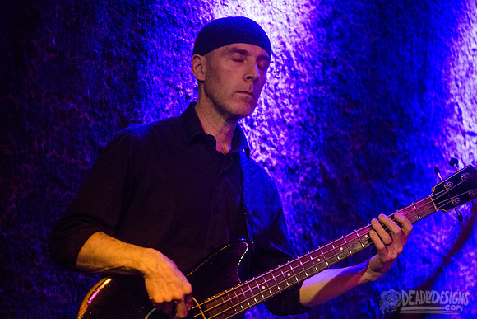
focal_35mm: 95
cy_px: 160
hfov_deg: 21.5
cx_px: 238
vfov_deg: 14.4
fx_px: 1259
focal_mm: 95
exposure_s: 1/60
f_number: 3.2
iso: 6400
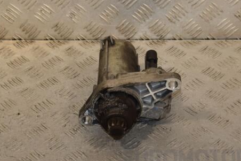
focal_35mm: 90
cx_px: 113
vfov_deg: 15.2
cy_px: 86
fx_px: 600
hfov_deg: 22.7
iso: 800
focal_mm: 45
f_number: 8
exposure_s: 1/200
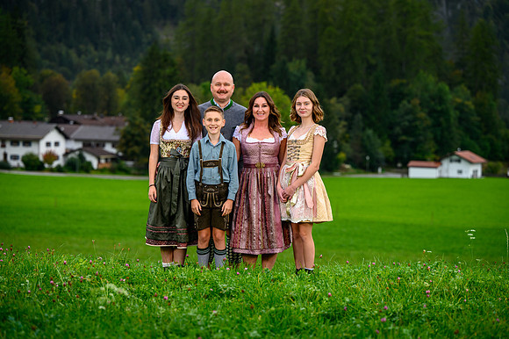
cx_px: 254
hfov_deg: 20.0
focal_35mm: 102
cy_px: 170
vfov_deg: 13.4
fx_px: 1441
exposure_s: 1/160
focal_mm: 102
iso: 200
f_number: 3.5
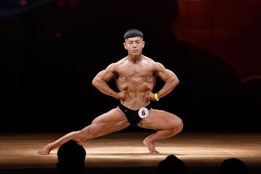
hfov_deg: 6.9
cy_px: 87
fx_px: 2174
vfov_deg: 4.6
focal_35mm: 300
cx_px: 130
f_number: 5.6
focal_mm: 200
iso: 3200
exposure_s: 1/400
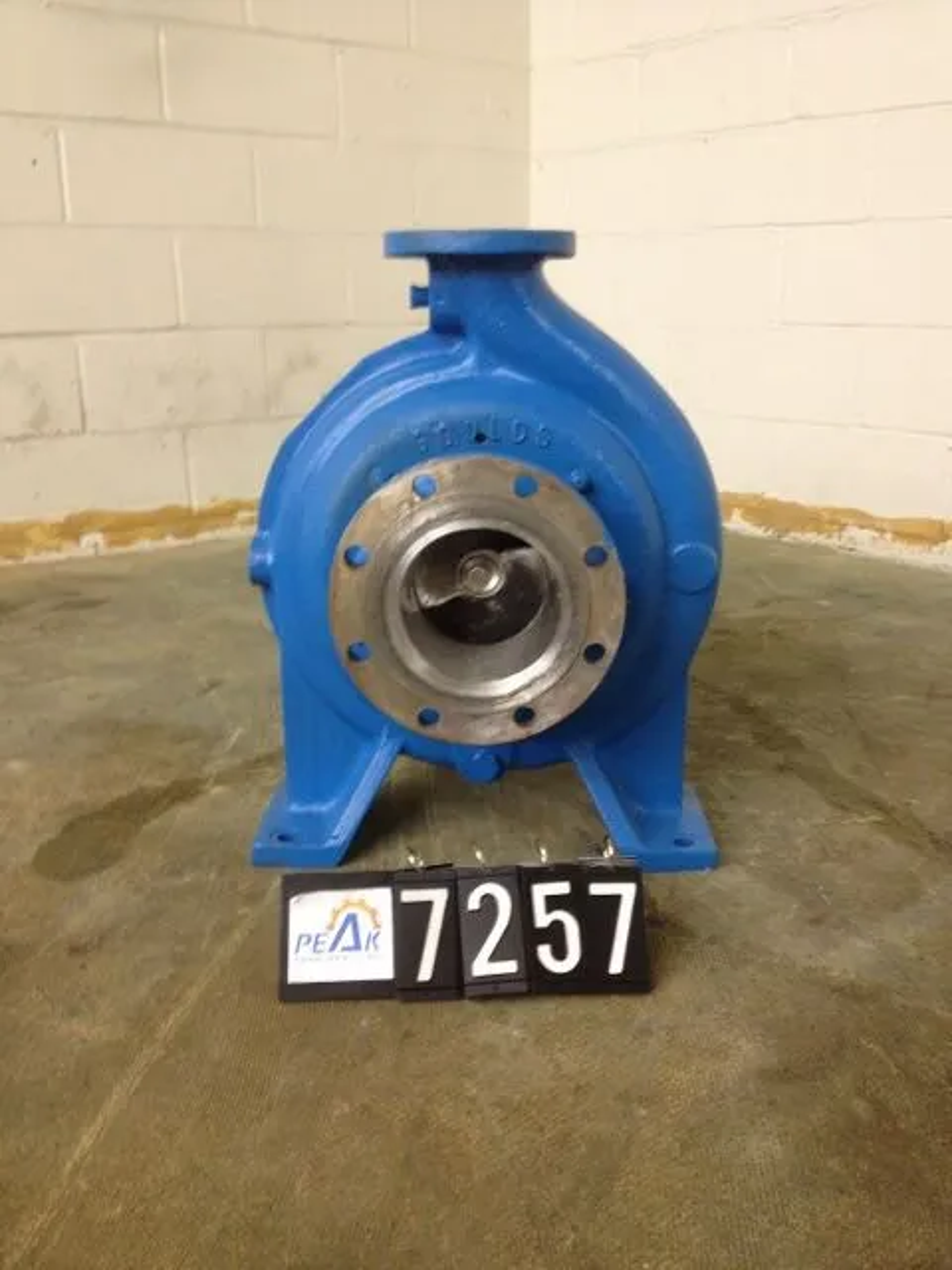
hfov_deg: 40.7
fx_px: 1283
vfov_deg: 52.6
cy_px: 635
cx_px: 476
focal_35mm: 35
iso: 200
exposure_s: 1/20
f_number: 2.4
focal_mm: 4.28
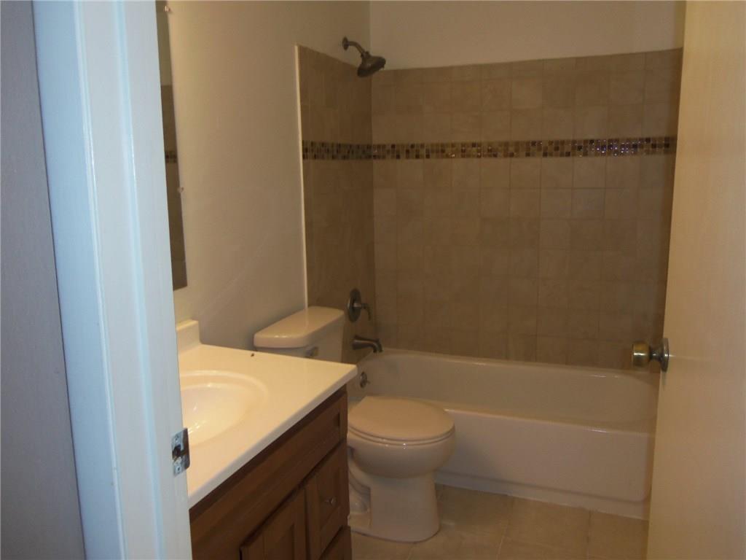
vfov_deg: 49.7
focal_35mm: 28
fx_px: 603
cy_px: 280
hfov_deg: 63.4
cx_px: 373
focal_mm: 5.1
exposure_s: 1/40
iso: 100
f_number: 3.9
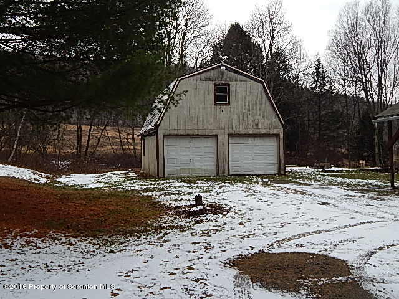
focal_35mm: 38
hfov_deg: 49.0
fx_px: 438
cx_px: 200
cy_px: 150
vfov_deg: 37.7
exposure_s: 1/800
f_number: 3.4
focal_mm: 6.8
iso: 125
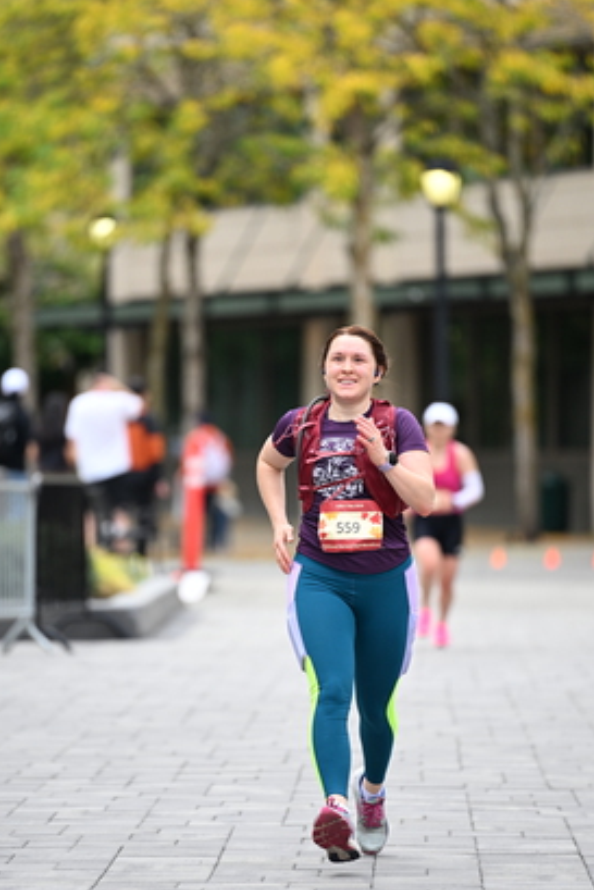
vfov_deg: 7.7
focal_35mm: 269
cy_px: 492
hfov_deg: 5.1
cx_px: 297
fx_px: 6652
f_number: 2.8
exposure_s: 1/2000
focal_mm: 200
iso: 640
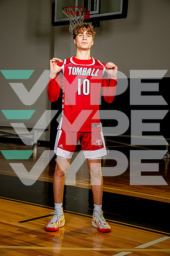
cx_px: 85
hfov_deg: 19.5
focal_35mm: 70
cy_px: 128
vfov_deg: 28.8
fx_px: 496
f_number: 8
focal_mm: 70
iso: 100
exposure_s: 1/125
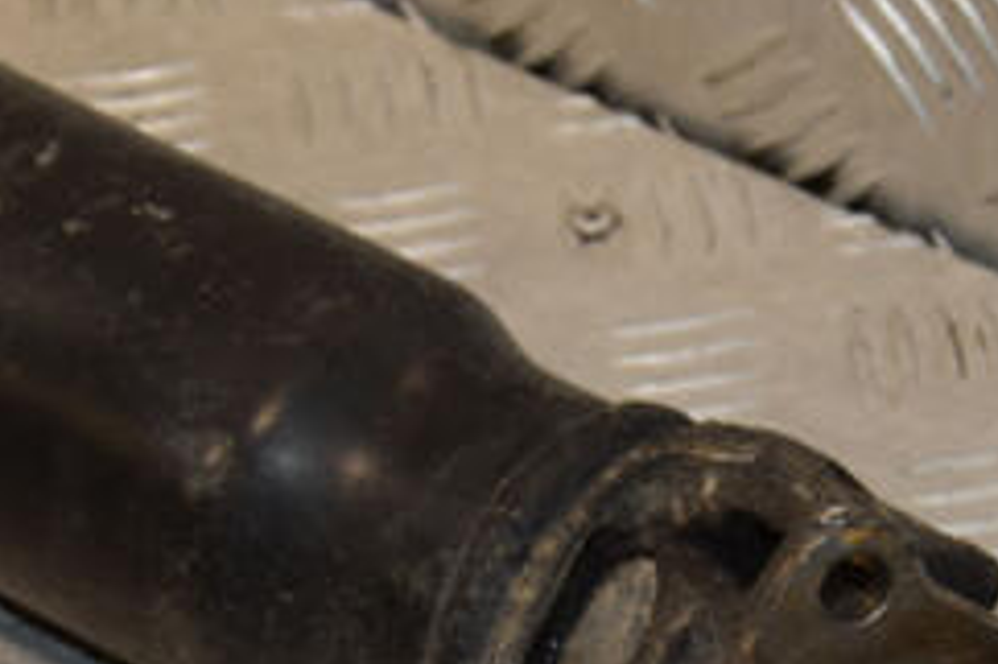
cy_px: 643
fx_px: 4633
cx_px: 705
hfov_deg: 12.3
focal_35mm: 167
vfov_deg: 8.2
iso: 800
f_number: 7.1
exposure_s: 1/200
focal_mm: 45
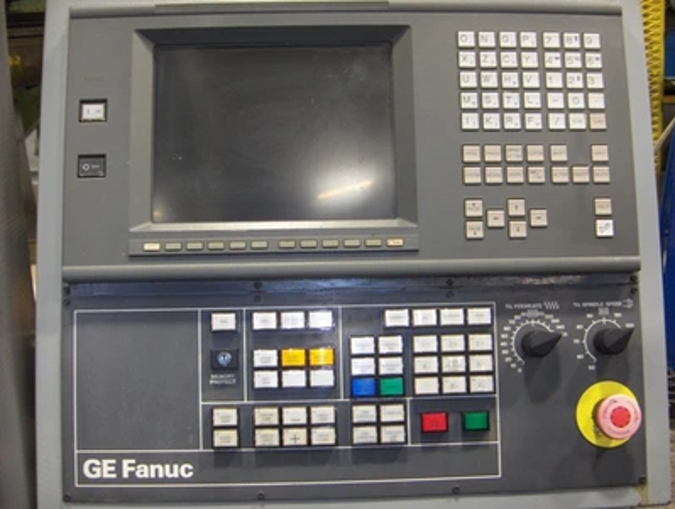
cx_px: 338
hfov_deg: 47.8
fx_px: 762
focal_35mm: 39
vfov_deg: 36.9
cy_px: 254
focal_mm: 8
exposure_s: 1/8.04
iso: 100
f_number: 2.8
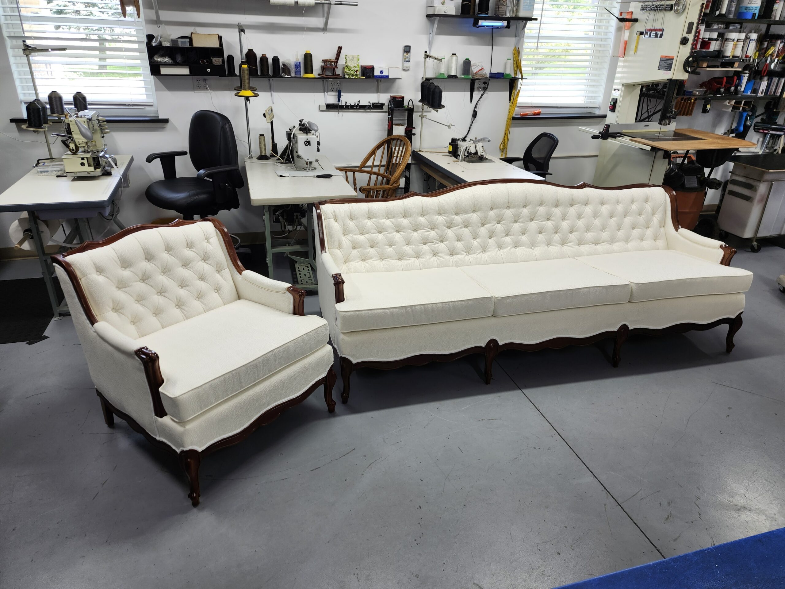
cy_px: 294
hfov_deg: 73.9
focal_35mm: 23
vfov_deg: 58.9
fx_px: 522
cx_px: 392
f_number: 1.8
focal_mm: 5.54
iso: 50
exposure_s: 1/120
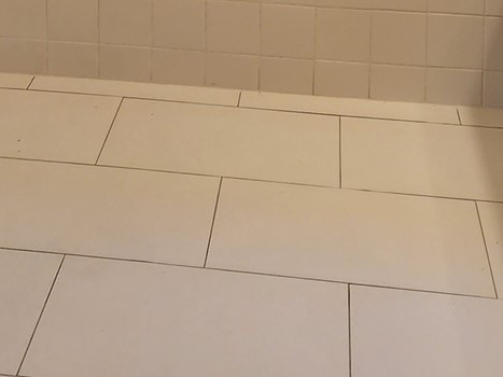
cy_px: -362
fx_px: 828
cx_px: 240
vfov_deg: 18.1
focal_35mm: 57
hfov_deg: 33.8
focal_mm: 2.2
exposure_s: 1/60
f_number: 2.2
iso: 100
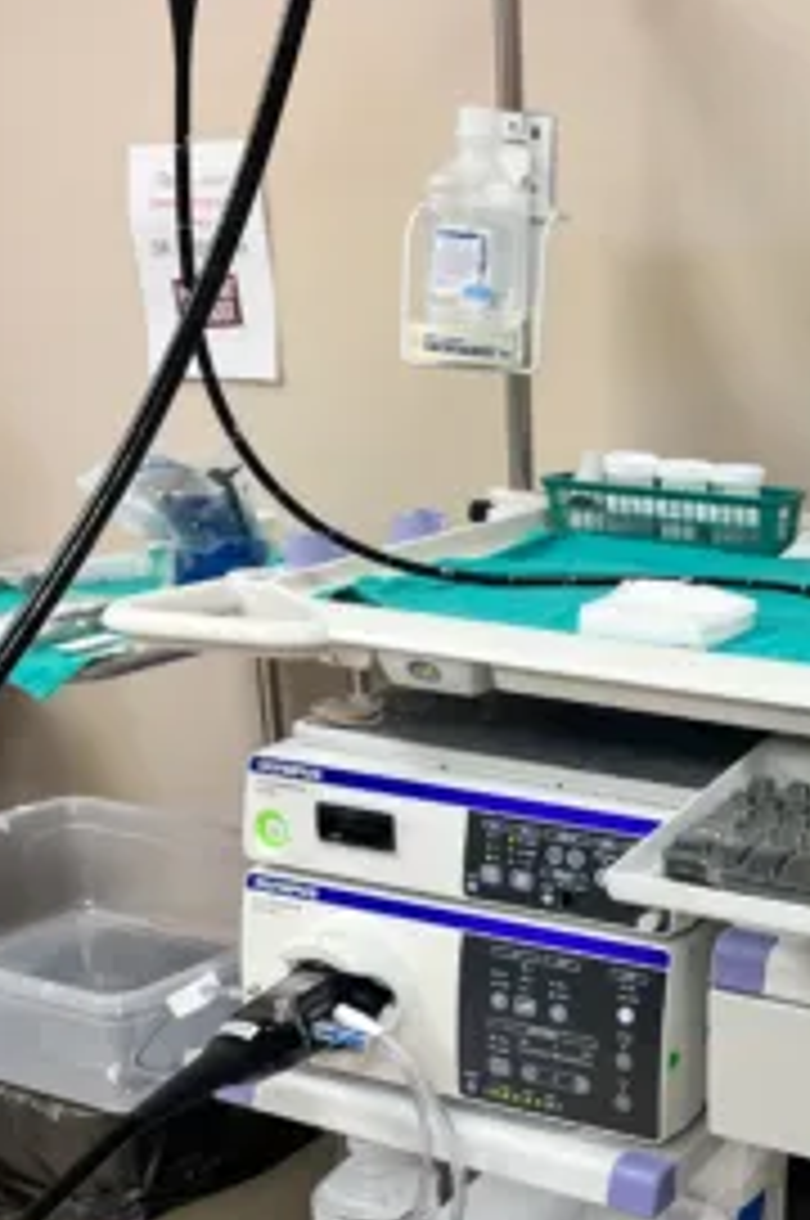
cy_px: 743
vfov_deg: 43.4
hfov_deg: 27.8
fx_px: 1523
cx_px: 837
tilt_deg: -16.2
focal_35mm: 45
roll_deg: -1.4
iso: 64
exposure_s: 1/120
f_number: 1.6
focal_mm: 5.1
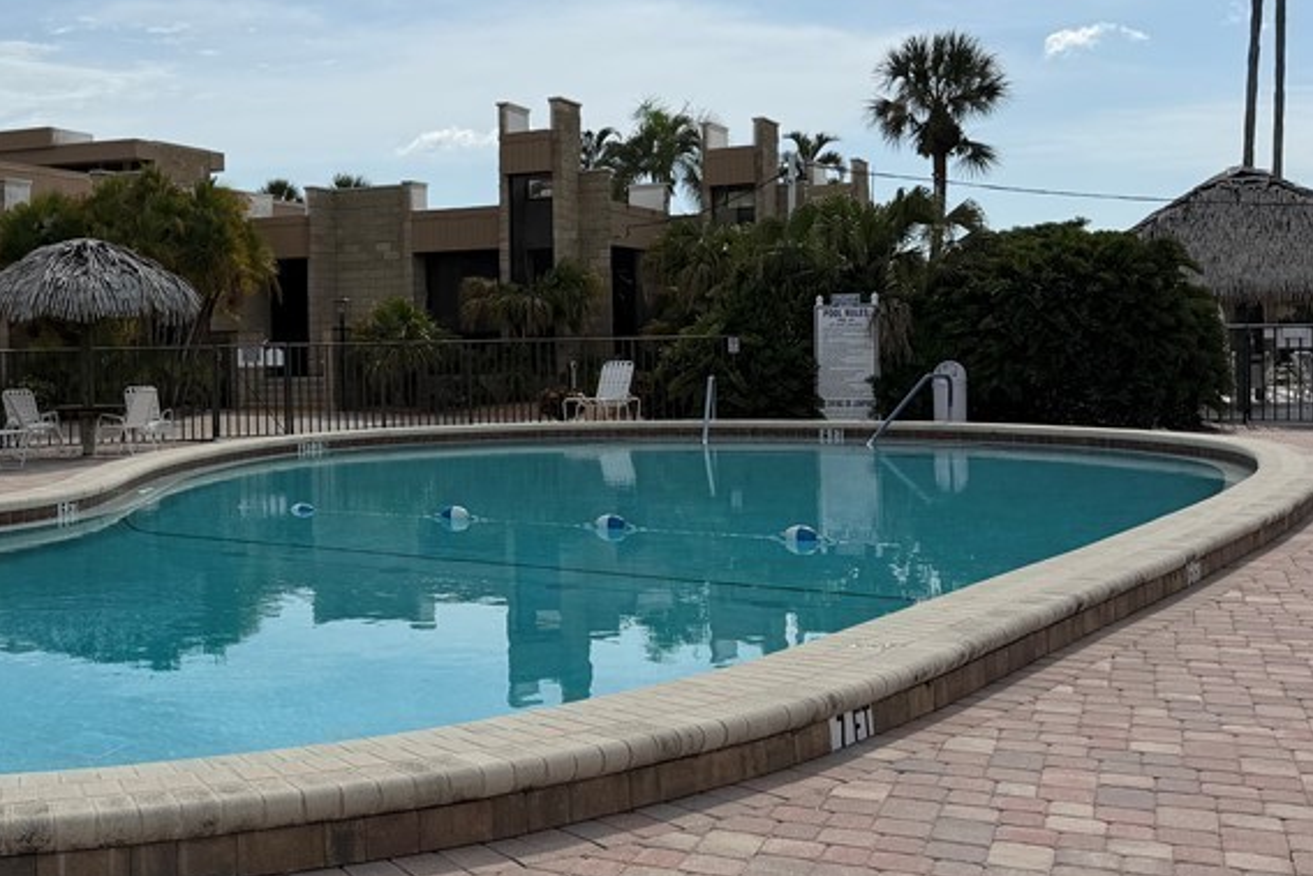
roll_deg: +1.7
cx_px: 287
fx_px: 1642
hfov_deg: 41.9
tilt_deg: -0.1
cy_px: 370
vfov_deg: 29.8
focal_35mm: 45
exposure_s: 1/14286
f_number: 1.78
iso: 80
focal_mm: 6.76
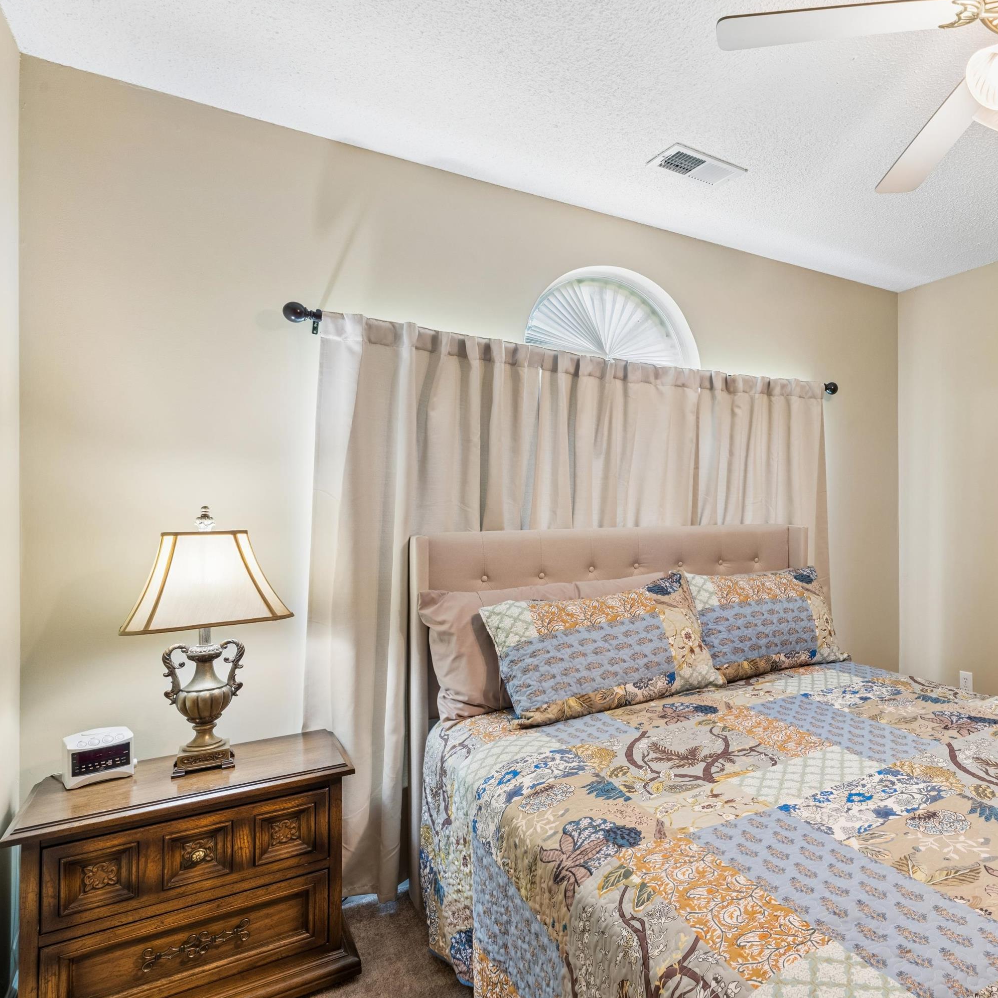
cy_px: 500
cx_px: 762
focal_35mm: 21
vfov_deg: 72.1
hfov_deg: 67.1
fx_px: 685
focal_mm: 16
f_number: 13
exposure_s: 1/2.5
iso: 400
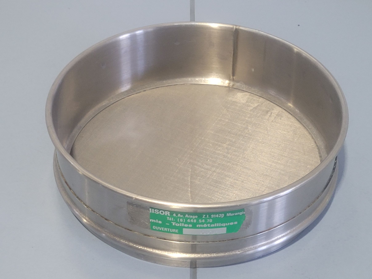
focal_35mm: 26
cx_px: 186
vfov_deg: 53.1
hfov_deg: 67.3
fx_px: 279
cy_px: 140
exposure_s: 1/50
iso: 200
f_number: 1.8
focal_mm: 5.4
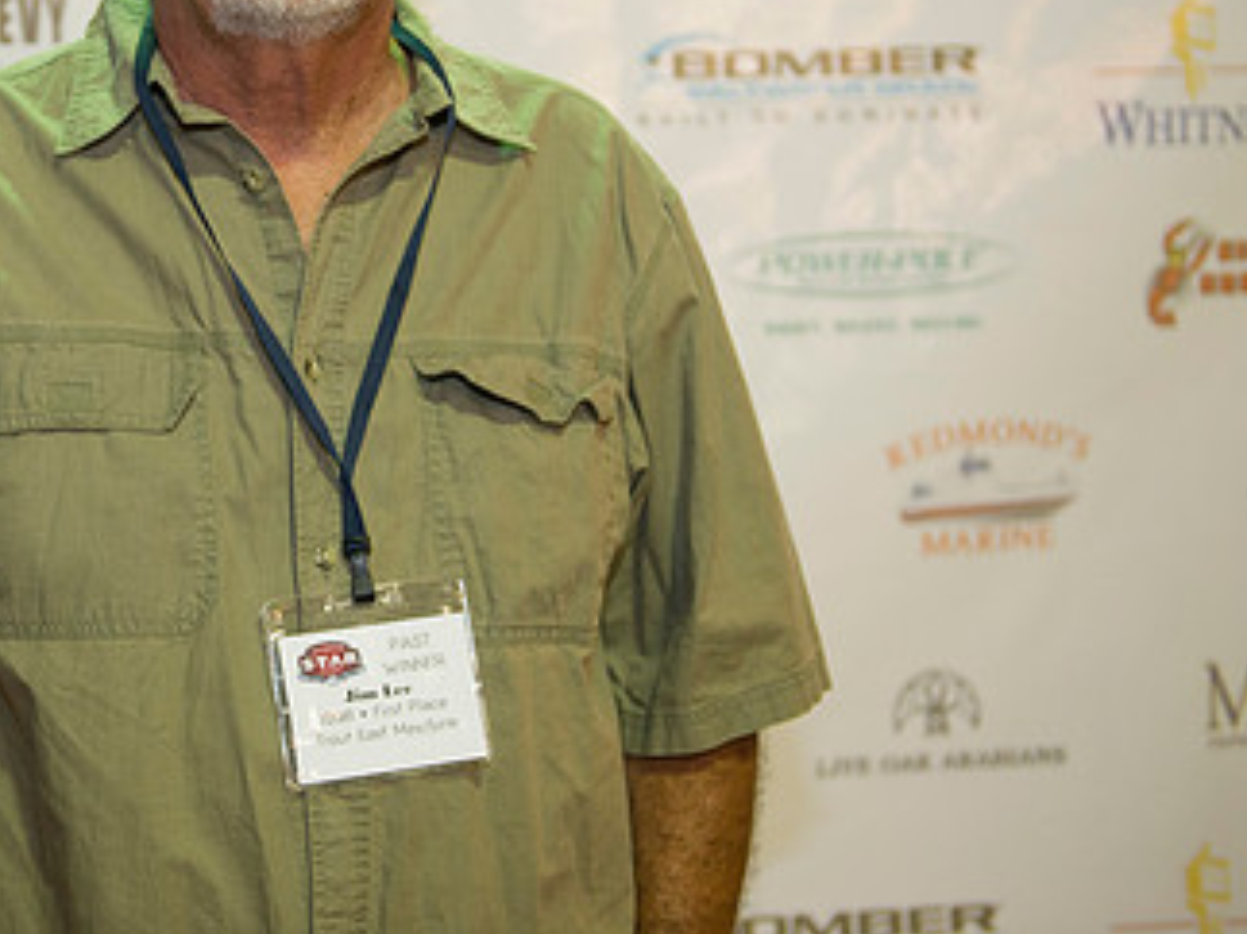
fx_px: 2737
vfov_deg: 19.2
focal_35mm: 76
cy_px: 197
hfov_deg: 25.3
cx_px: 297
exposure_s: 1/60
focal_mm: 44
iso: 1250
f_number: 2.8
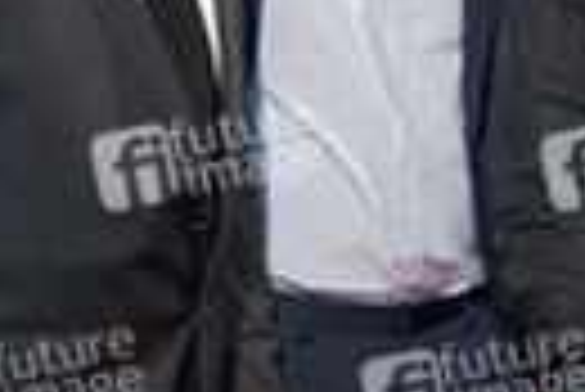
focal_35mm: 156
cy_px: 45
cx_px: 536
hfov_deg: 13.0
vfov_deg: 8.8
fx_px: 2538
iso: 1600
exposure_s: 1/160
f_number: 4
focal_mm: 45
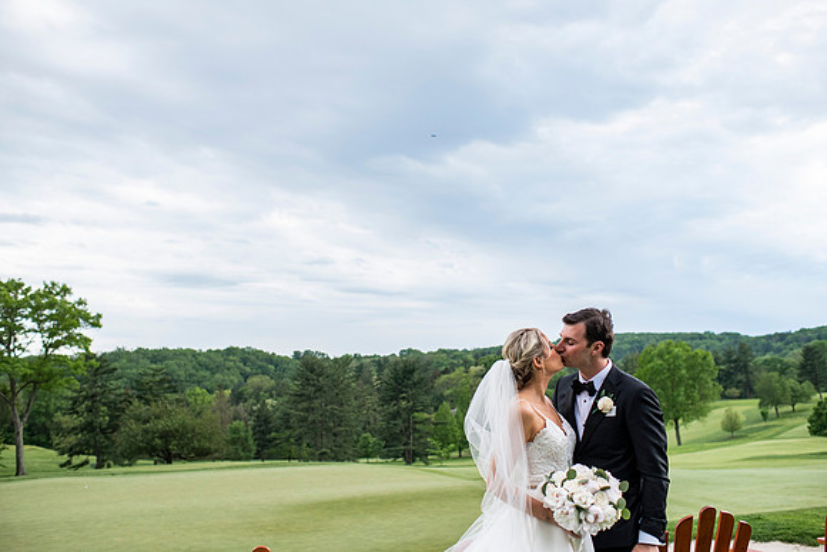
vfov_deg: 37.9
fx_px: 804
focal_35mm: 35
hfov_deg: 54.4
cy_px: 276
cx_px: 414
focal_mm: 35
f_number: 2.5
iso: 800
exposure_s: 1/1600
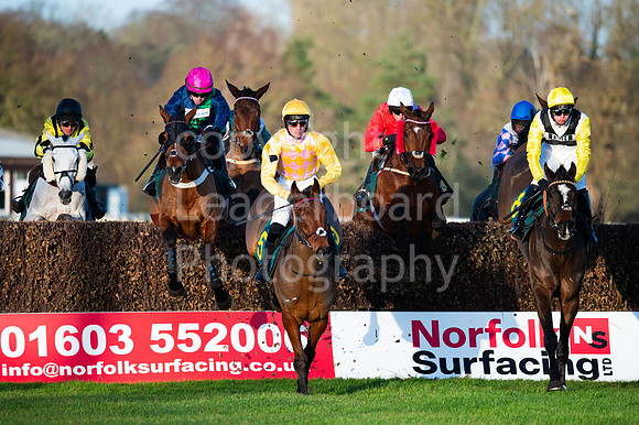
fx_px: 7096
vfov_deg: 3.4
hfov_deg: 5.2
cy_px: 212
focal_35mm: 400
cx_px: 320
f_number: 4.5
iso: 800
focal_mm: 400
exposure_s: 1/2500
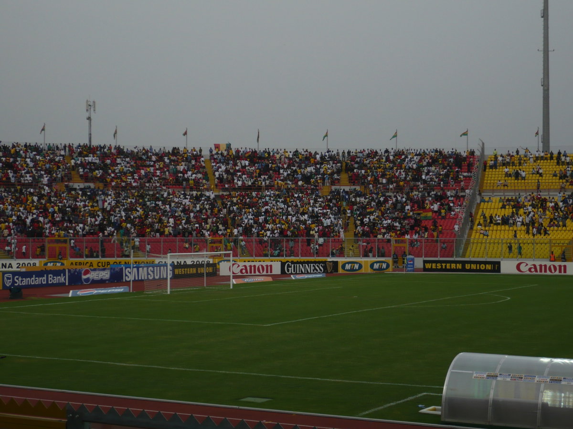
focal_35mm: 70
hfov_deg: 27.8
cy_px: 214
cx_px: 286
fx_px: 1159
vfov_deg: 21.0
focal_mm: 11.5
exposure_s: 1/500
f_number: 4
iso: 100
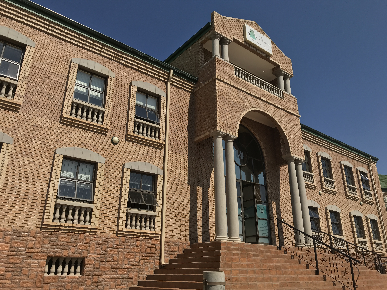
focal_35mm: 28
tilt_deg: +21.0
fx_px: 313
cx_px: 194
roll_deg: +0.6
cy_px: 145
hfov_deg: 63.4
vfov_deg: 49.7
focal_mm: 3.99
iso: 20
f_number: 1.8
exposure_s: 1/2994
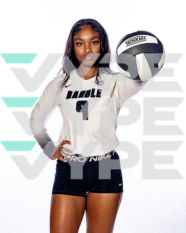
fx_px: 674
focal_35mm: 98
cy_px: 117
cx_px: 48
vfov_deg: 19.6
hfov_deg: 15.7
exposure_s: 1/250
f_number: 7.1
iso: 250
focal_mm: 69
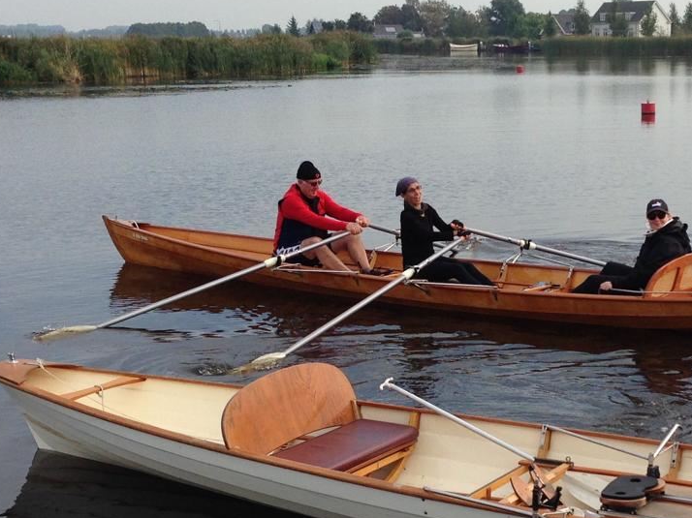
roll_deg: +1.6
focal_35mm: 74
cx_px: 559
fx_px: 1479
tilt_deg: -13.1
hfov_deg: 25.8
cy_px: 320
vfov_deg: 19.9
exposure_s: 1/1290
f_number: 2.4
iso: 50
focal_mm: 4.12
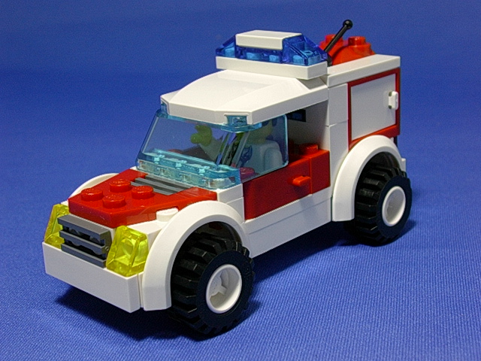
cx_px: 240
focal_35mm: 60
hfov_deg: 32.2
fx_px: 834
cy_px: 180
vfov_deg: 24.4
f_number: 3.4
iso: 70
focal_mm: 9
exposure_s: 1/30.2
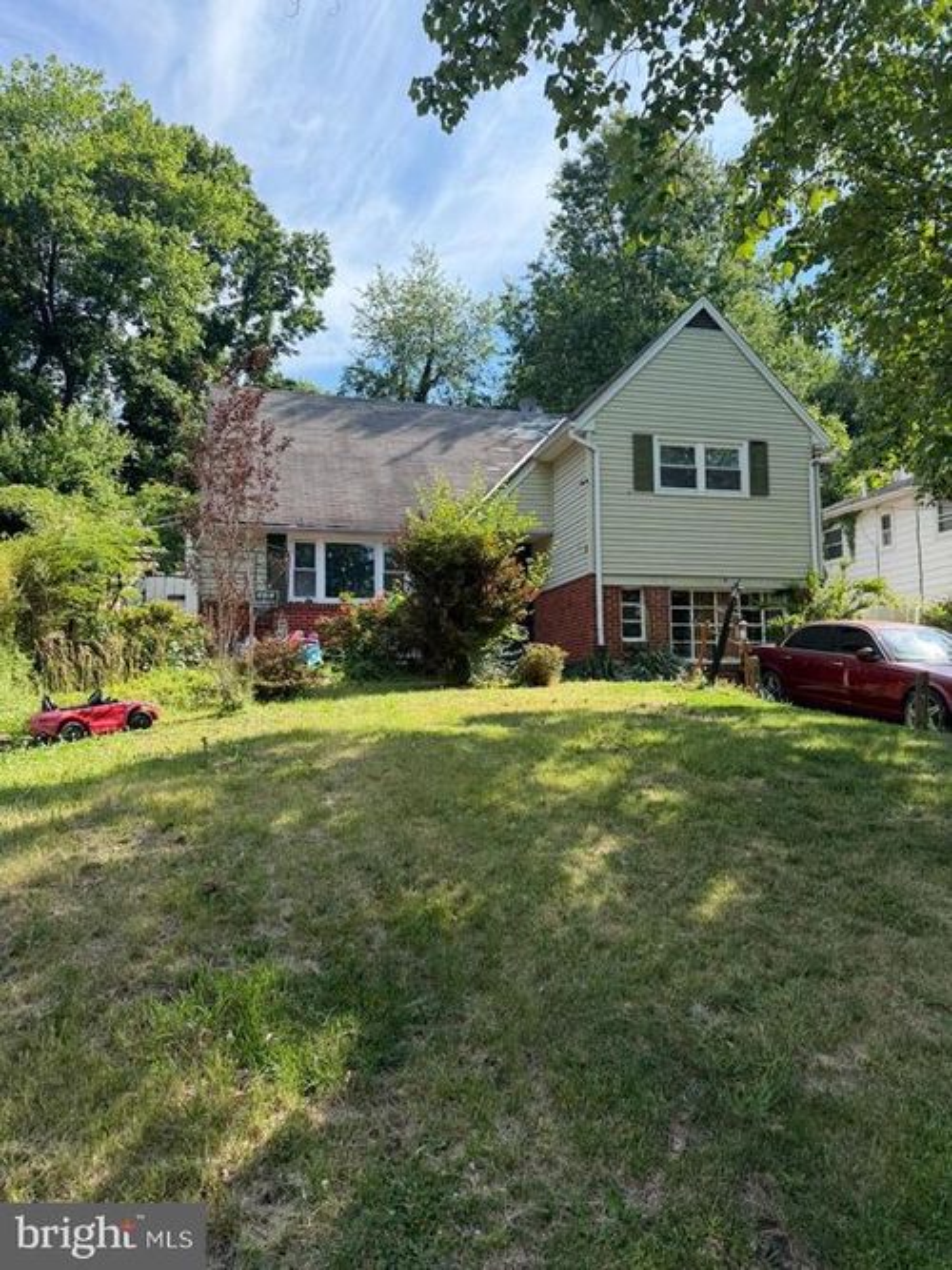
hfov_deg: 56.8
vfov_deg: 71.6
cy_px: 635
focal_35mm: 24
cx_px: 476
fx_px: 880
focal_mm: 6.76
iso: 100
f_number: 1.78
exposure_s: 1/2299
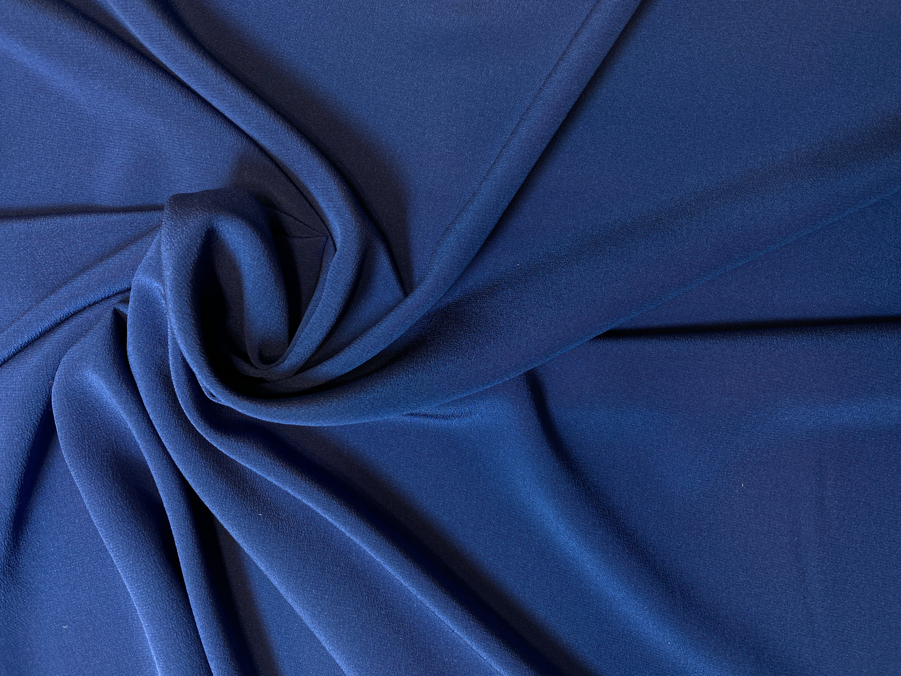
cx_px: 450
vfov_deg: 53.1
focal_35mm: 26
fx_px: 677
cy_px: 338
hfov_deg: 67.3
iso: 64
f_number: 1.8
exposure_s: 1/100
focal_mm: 4.25
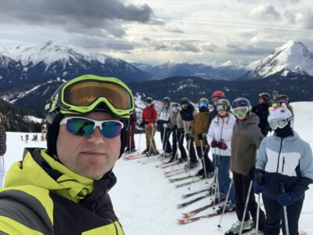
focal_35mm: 32
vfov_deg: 44.2
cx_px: 156
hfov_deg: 56.8
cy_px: 118
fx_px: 289
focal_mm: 2.87
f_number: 2.2
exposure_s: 1/330
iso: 16
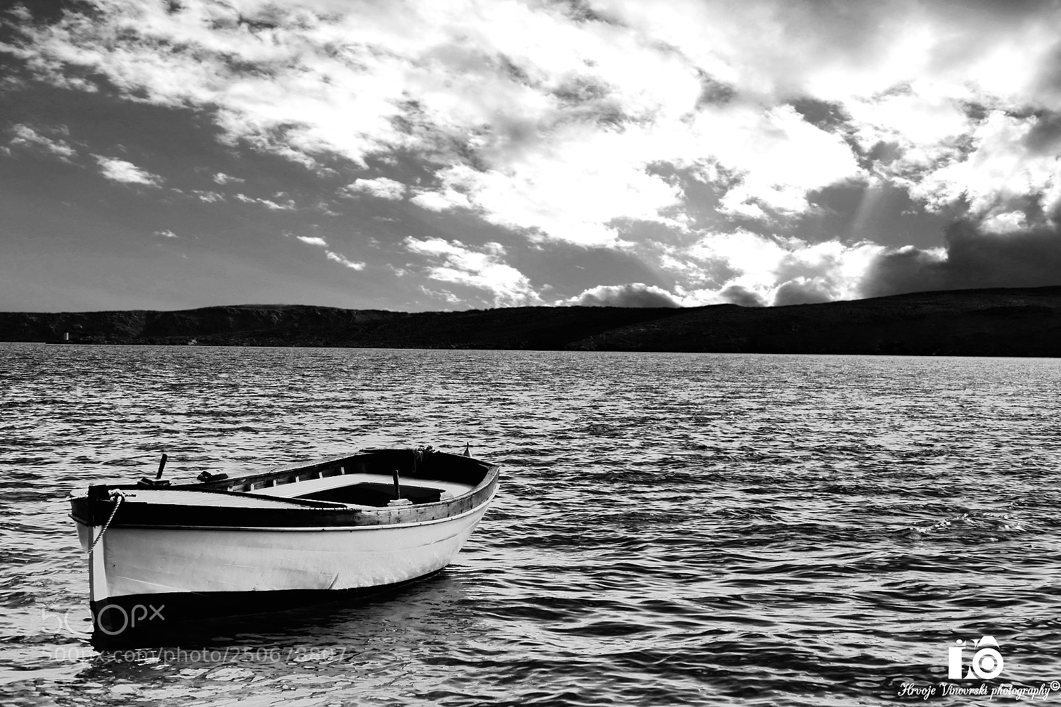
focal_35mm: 63
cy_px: 354
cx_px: 530
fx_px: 1856
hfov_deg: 31.9
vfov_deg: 21.6
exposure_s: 1/2000
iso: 125
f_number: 4
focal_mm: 22.9
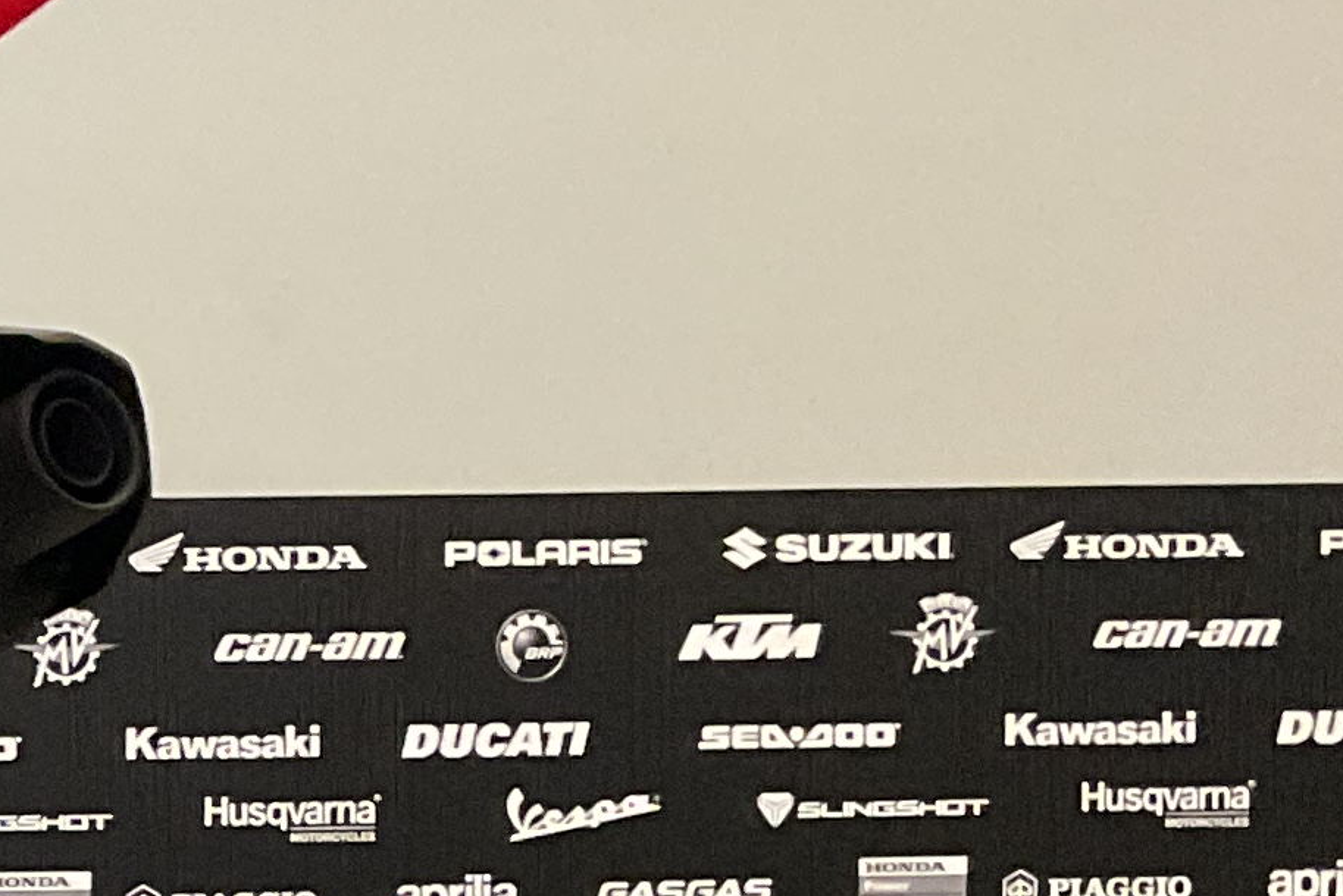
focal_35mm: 133
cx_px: -626
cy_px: 1182
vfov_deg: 10.1
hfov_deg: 14.5
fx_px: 4963
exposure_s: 1/60
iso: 250
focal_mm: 3
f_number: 1.8
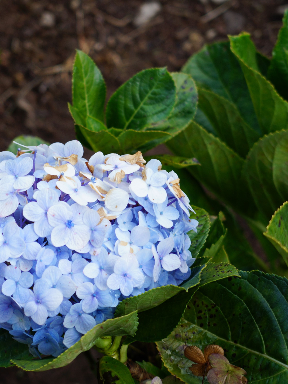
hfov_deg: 11.8
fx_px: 1385
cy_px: 178
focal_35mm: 125
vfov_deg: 15.8
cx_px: 81
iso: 100
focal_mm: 47
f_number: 5.6
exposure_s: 1/80
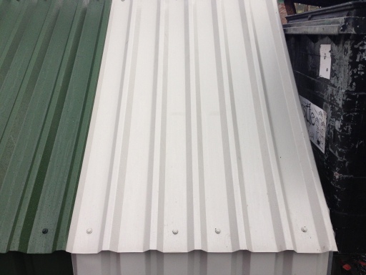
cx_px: 183
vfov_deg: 42.9
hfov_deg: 55.4
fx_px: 349
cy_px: 138
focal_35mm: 33
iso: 64
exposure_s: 1/60
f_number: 2.4
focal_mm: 4.13
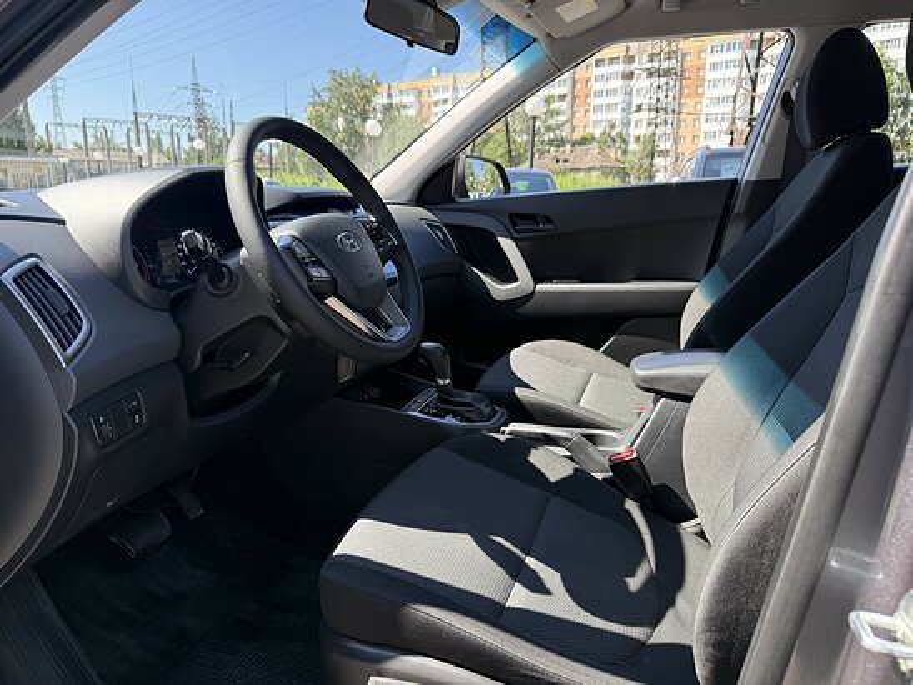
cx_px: 456
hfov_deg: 71.6
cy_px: 342
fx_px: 633
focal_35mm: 24
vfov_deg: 56.8
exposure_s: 1/780
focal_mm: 6.76
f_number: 1.78
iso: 100
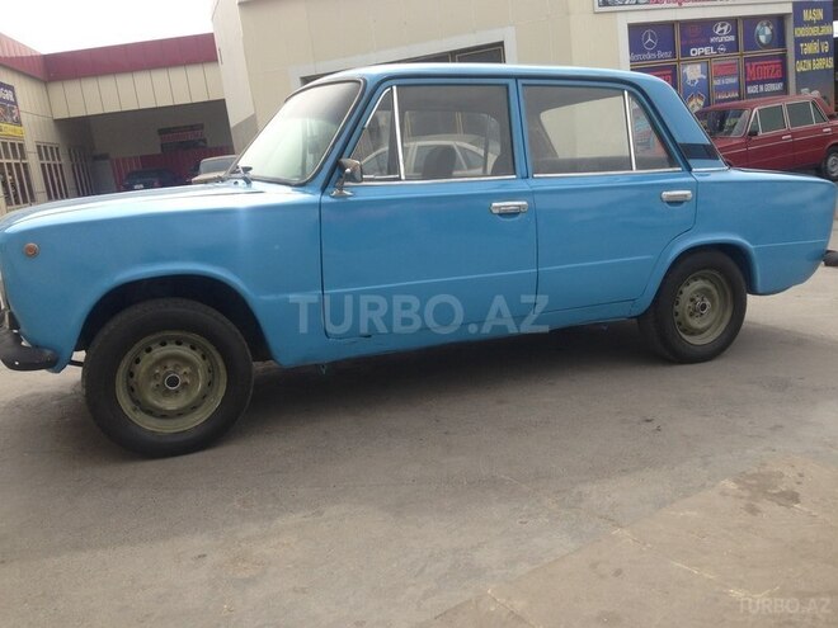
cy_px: 314
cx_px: 419
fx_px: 799
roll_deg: +6.0
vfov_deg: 42.9
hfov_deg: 55.4
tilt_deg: -10.2
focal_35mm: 33
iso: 50
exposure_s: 1/903
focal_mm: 4.12
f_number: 2.4
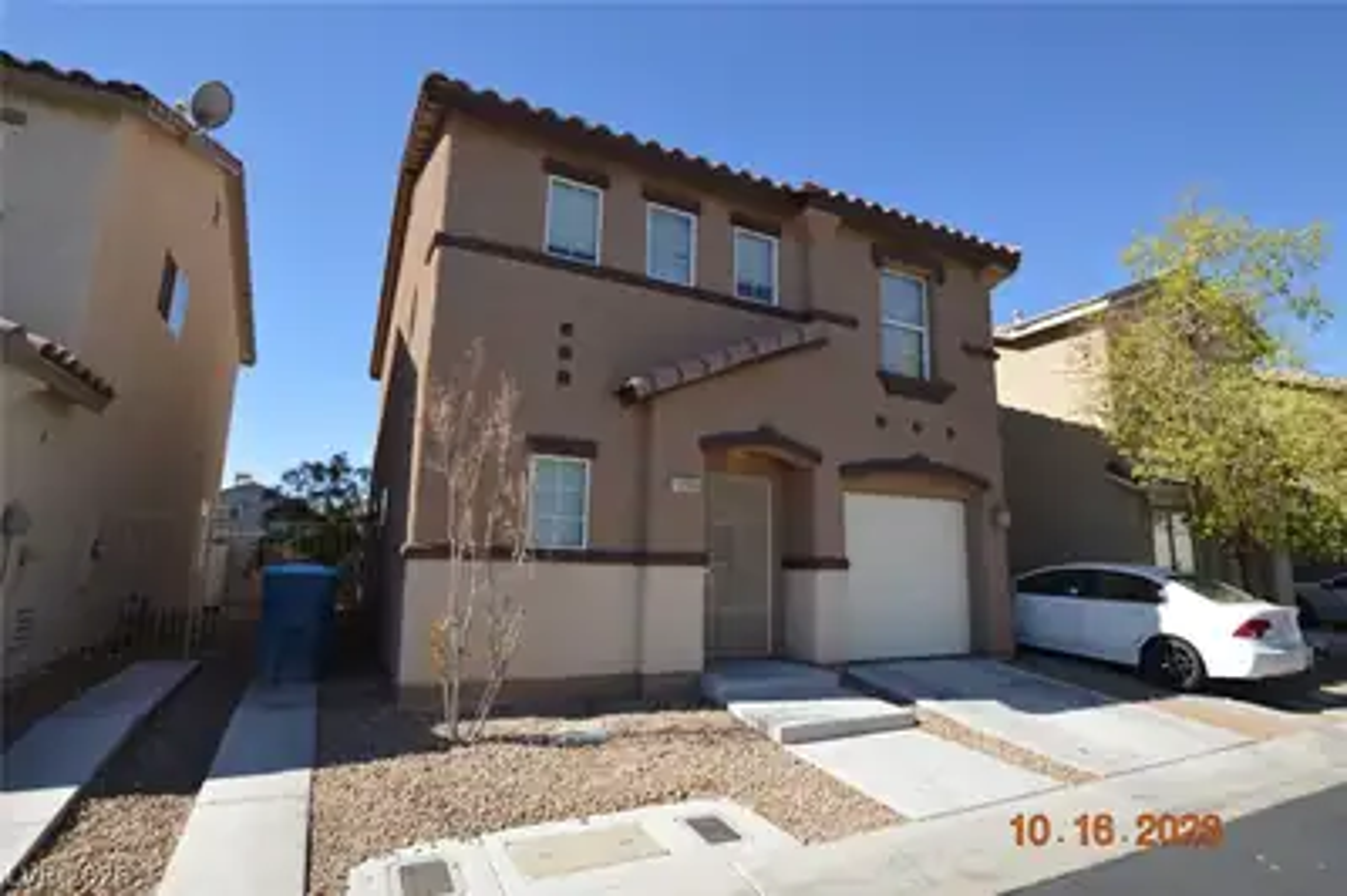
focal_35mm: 17
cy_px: 448
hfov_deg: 92.5
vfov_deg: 69.6
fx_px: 645
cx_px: 674
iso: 100
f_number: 7.1
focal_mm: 11.5
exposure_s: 1/200
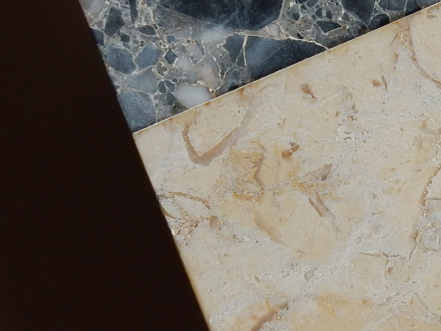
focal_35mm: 168
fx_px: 2140
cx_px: 624
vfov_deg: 8.8
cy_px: 193
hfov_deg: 11.4
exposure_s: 1/50
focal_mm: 9
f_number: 4.5
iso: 125
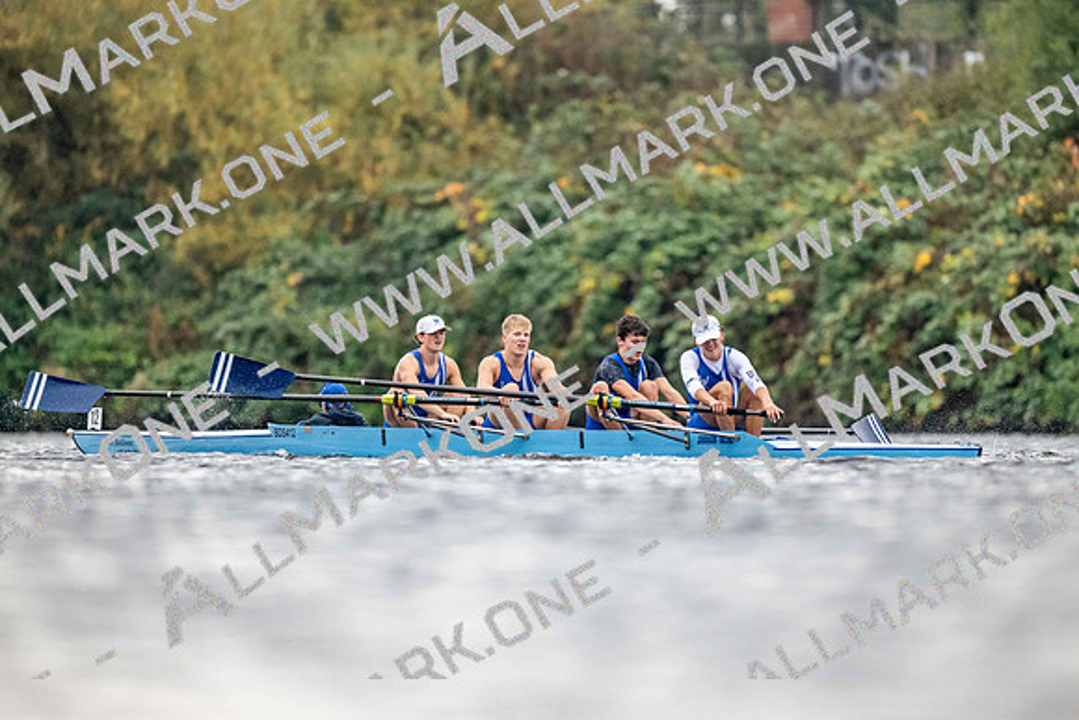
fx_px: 17987
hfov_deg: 3.4
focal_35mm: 600
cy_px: 360
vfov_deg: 2.3
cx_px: 540
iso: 3600
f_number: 4
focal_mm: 600
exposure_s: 1/2500
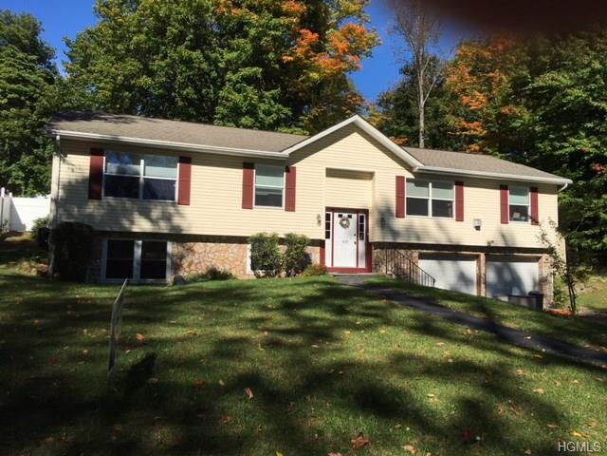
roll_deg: -0.7
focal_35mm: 29
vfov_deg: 48.2
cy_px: 228
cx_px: 304
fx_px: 509
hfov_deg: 61.7
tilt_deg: +3.5
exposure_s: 1/2404
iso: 25
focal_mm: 4.15
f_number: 2.2
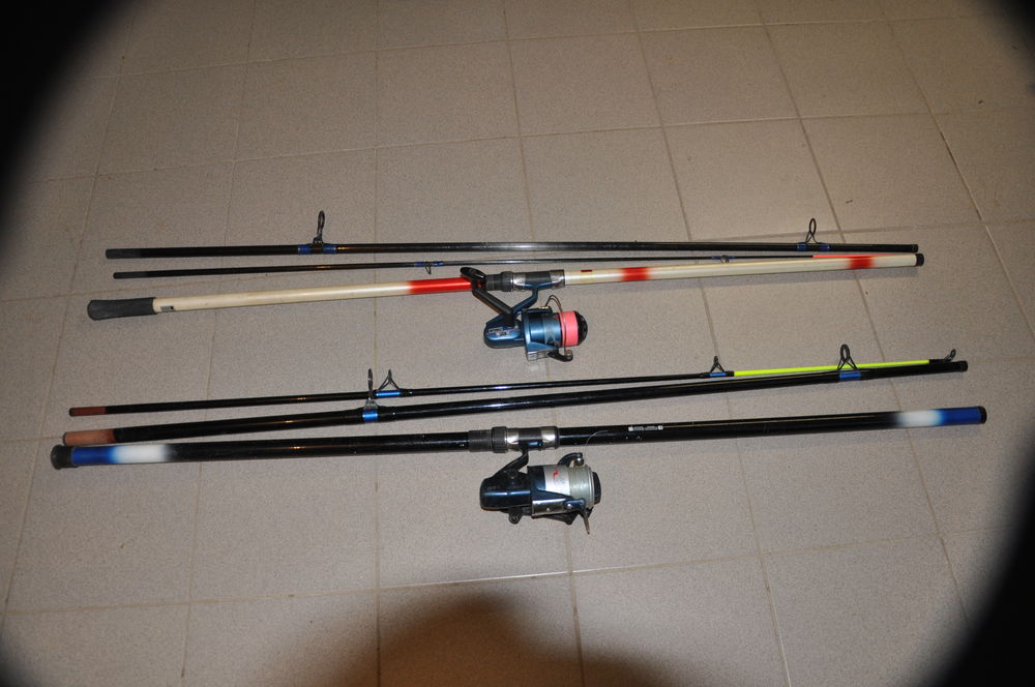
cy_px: 344
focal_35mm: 27
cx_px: 518
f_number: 3.5
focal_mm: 18
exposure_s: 1/60
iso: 400
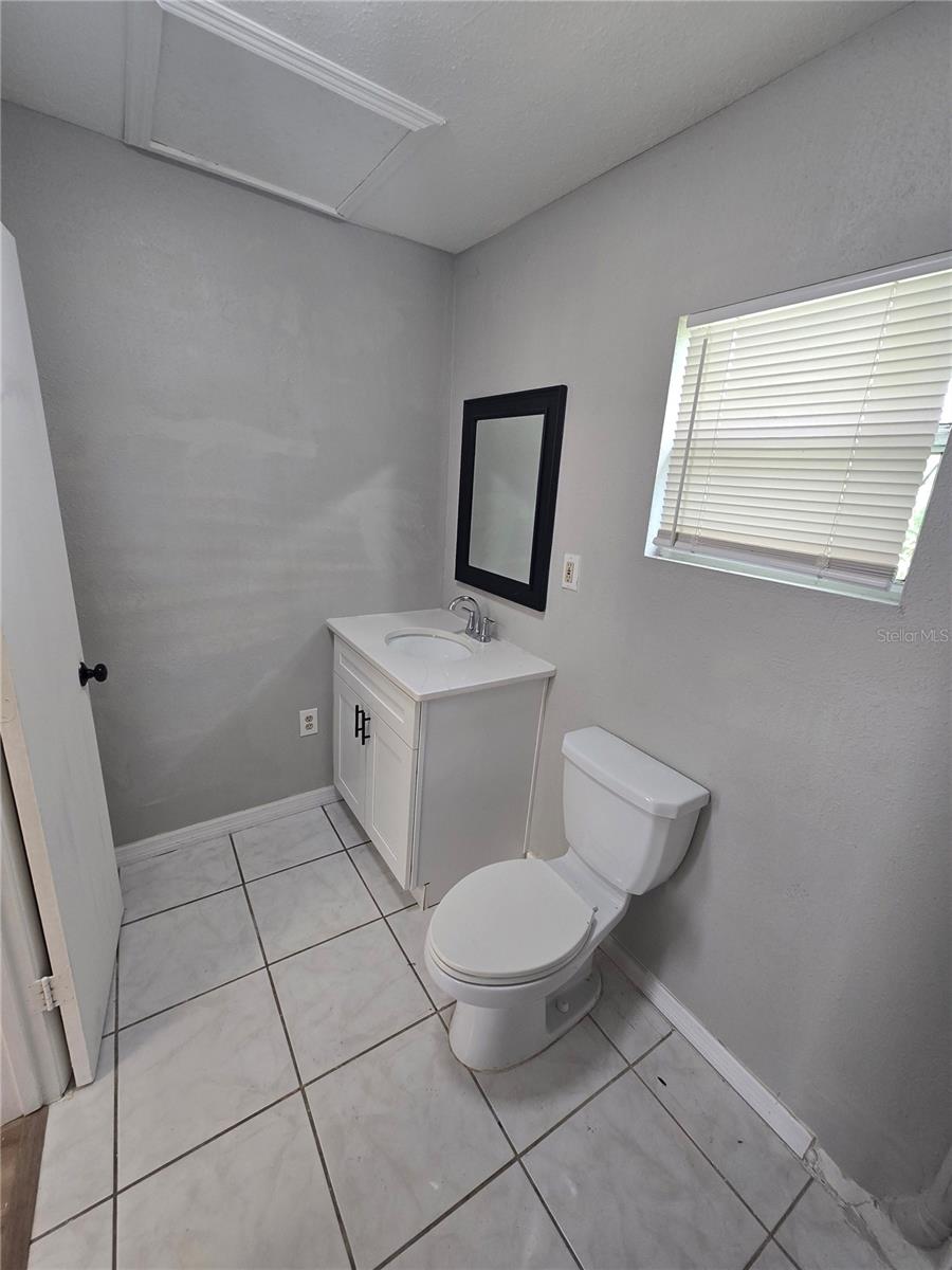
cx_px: 476
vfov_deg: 106.2
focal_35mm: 13
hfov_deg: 89.9
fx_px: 477
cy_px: 635
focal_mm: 2.2
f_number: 2.2
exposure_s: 1/60
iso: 125
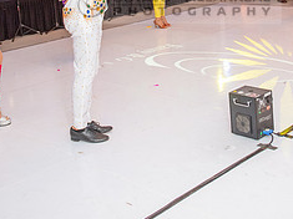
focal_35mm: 57
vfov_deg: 24.4
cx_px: 176
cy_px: -6
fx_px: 482
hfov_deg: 33.7
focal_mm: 24
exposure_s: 1/160
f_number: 2.8
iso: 1000
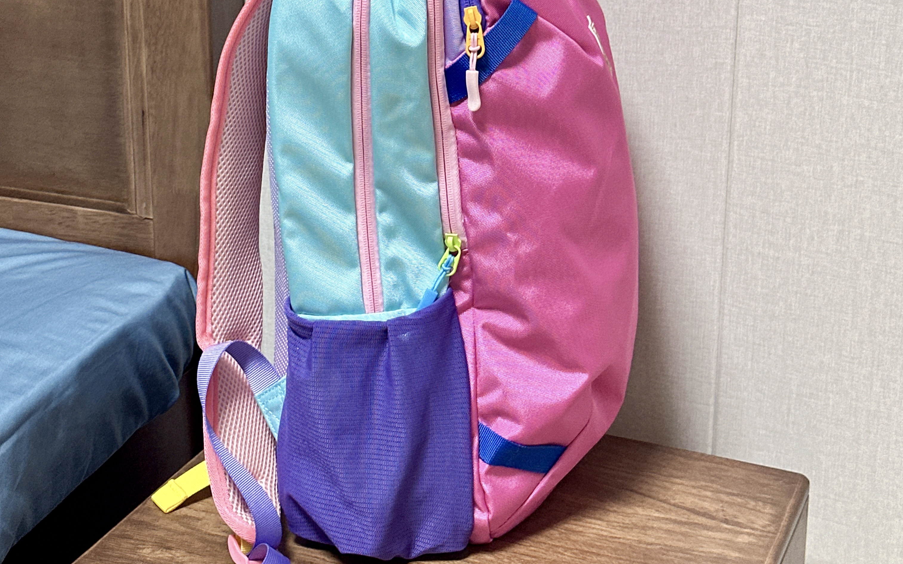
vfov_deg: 19.1
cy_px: 161
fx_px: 1674
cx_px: 452
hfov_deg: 30.2
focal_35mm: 68
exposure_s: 1/60
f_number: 1.78
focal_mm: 6.86
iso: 250
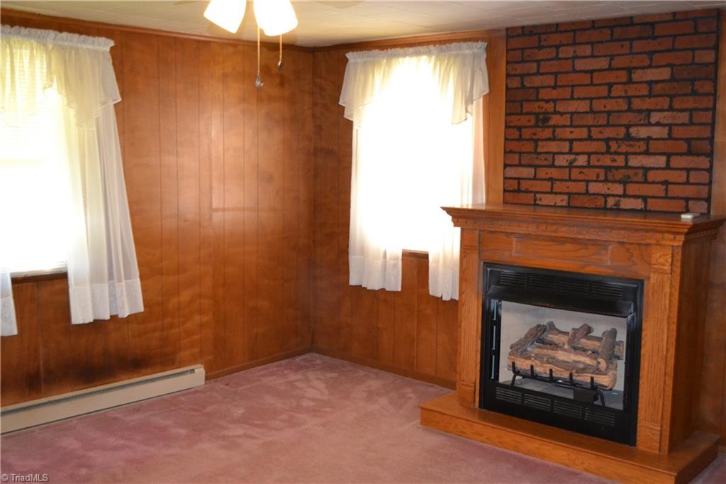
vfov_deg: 34.2
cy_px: 242
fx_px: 786
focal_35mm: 39
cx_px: 363
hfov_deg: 49.6
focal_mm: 26
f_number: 4.2
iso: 2000
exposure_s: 1/60
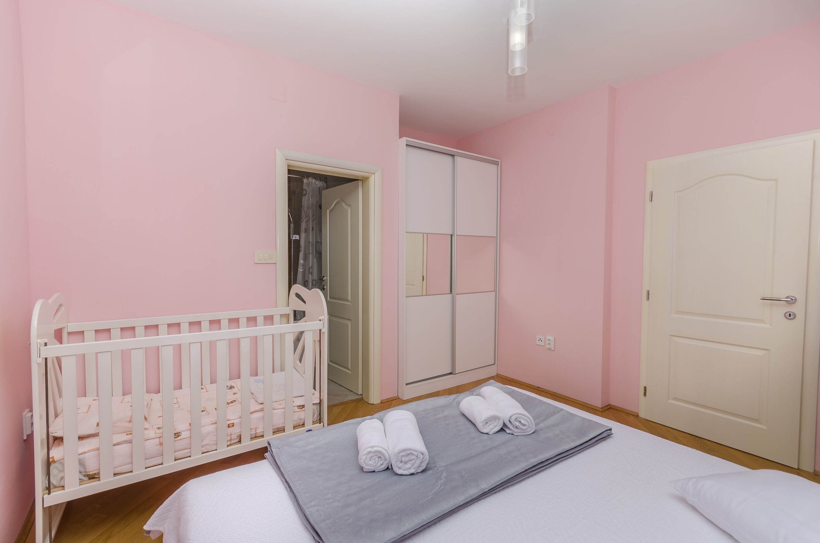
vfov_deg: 77.1
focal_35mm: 15
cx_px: 410
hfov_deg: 100.5
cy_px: 272
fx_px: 341
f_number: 9
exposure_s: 1/160
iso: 100
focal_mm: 10
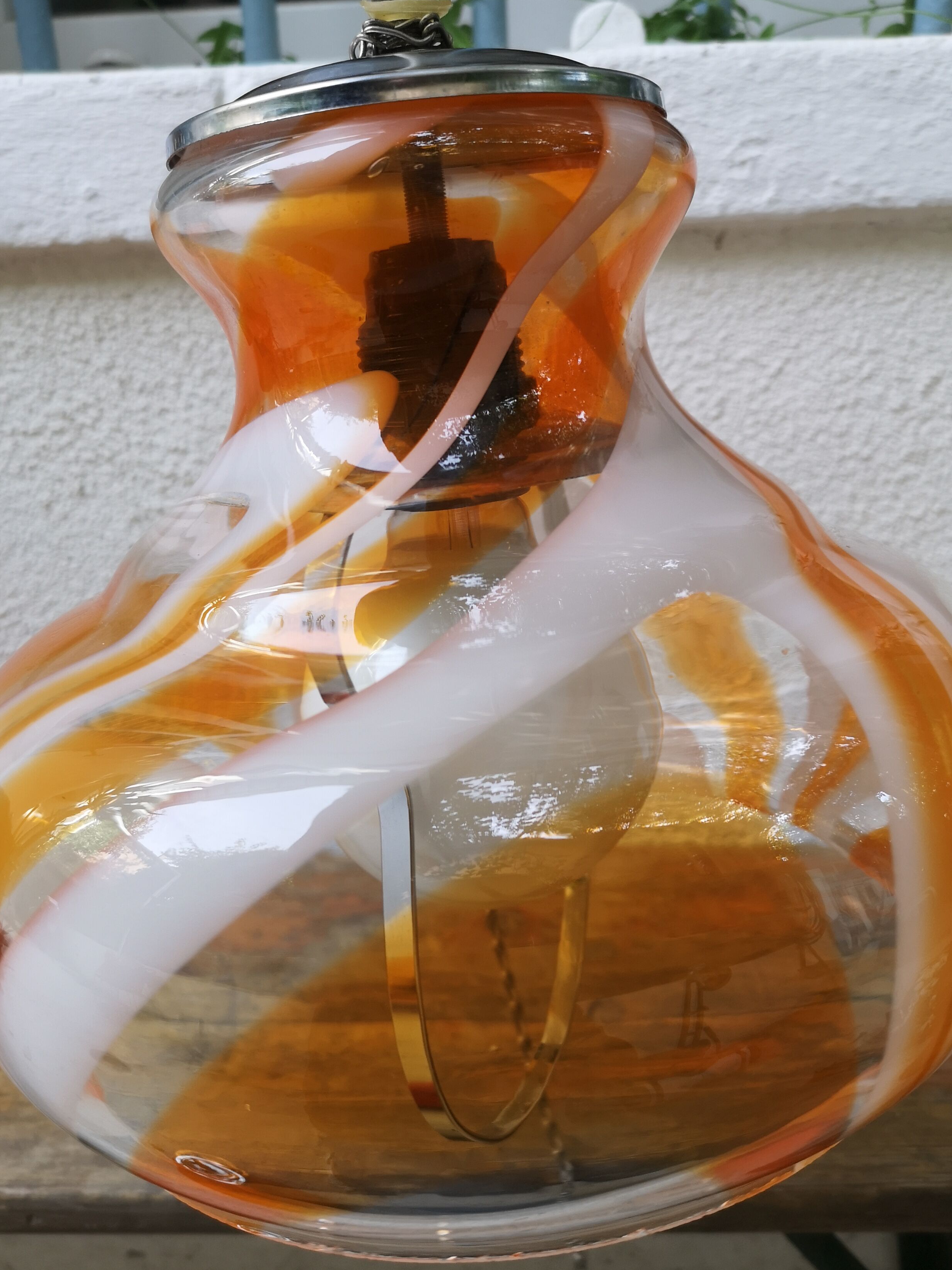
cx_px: 467
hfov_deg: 46.8
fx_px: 1100
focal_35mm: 30
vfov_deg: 60.0
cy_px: 617
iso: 64
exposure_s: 1/120
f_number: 1.8
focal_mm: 5.58
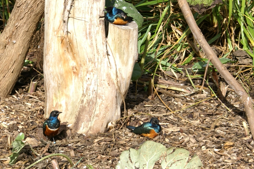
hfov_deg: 9.6
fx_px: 1510
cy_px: 118
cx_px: 112
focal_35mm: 214
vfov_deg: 6.4
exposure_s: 1/160
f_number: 7.1
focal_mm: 70
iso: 100
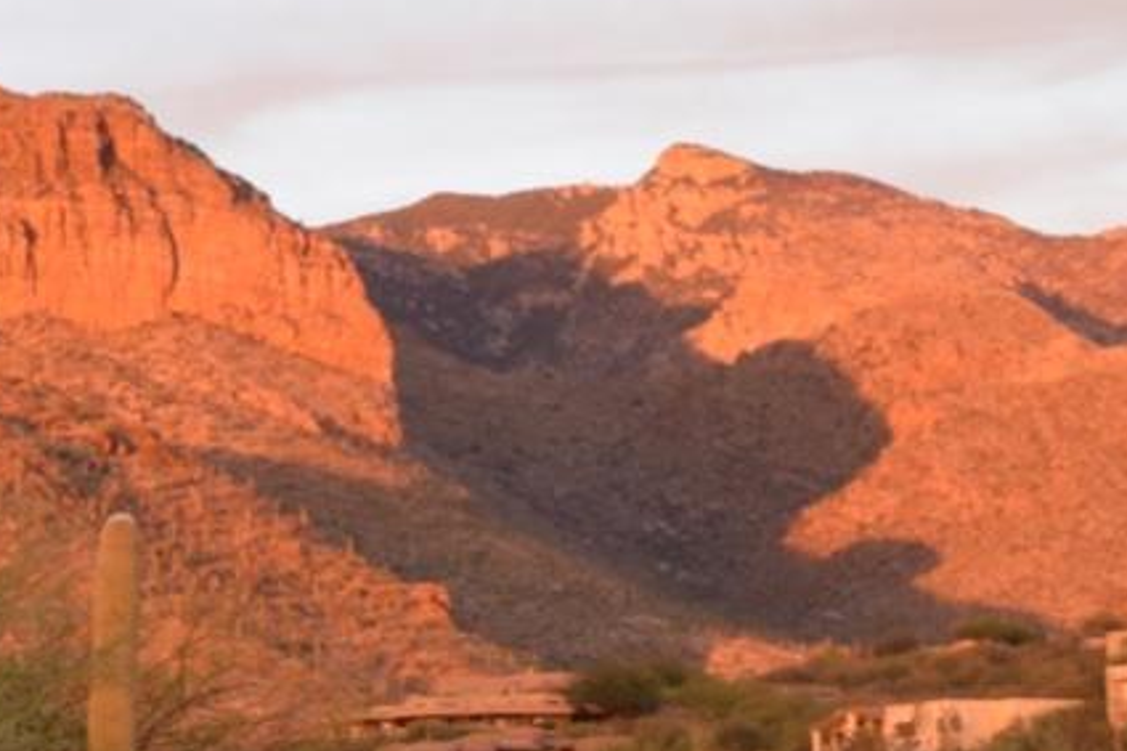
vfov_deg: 9.9
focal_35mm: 138
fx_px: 4318
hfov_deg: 14.1
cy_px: 648
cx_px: -427
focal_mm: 18
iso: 800
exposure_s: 1/100
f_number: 5
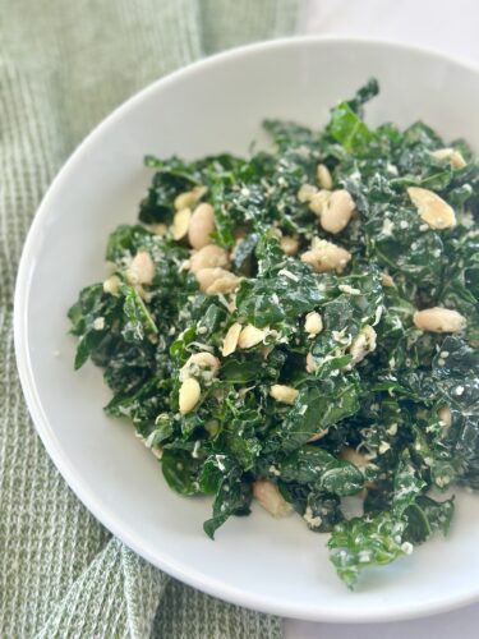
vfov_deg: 39.7
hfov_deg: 30.3
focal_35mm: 48
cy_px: 320
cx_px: 240
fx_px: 886
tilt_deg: -63.8
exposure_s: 1/121
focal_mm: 6.86
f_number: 1.78
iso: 100
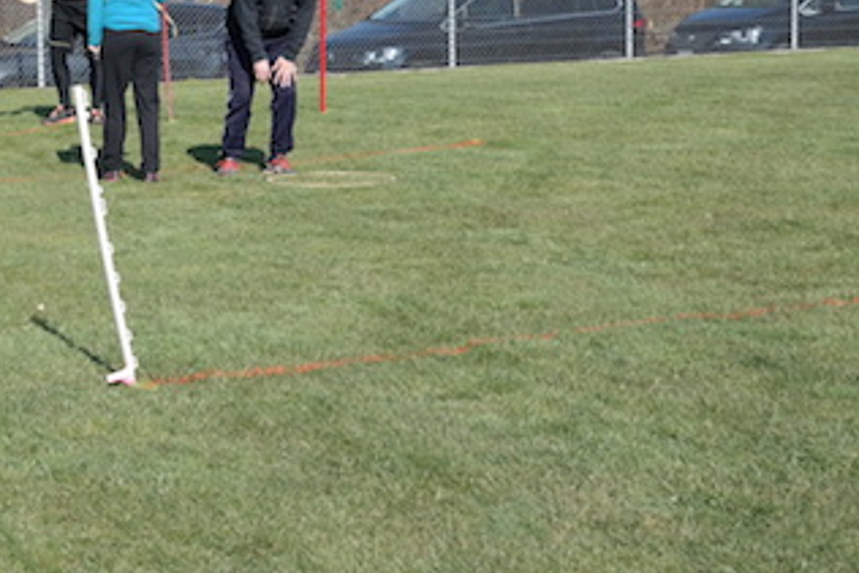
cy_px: 110
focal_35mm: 89
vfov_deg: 15.3
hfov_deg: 22.5
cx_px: 169
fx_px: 2125
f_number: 6.3
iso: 100
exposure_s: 1/250
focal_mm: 29
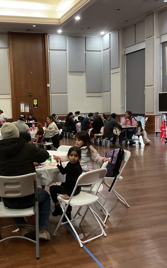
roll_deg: +2.5
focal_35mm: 42
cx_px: 56
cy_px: 134
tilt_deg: -5.3
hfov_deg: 30.3
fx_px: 306
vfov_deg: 47.2
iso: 400
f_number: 1.8
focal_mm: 3
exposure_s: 1/30
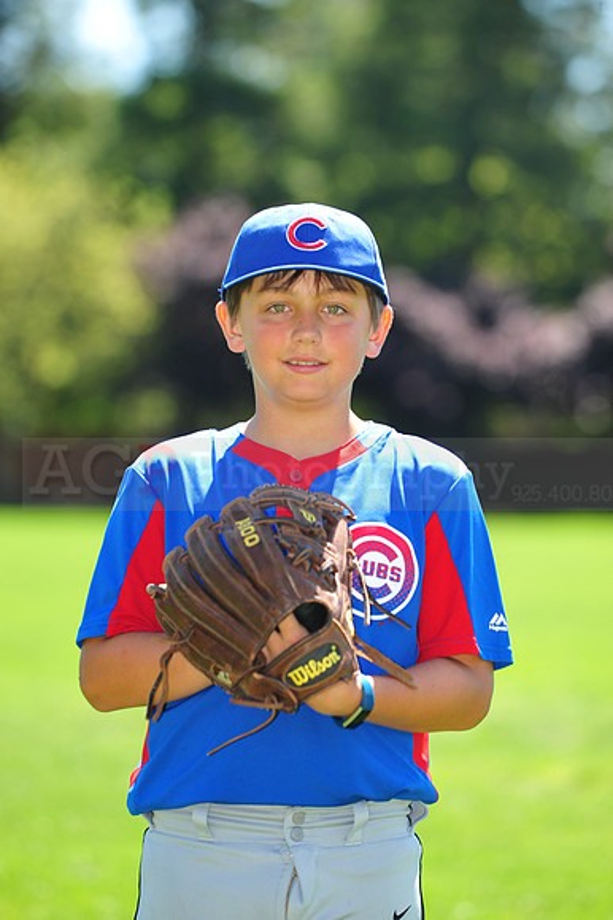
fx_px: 5114
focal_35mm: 200
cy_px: 460
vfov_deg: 10.3
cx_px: 306
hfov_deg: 6.9
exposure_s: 1/500
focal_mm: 200
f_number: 5
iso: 320
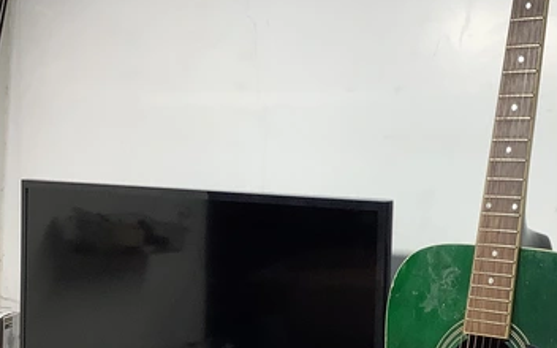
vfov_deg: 18.5
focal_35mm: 70
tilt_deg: -5.2
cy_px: 270
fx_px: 1063
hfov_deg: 28.8
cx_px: 440
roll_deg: -3.7
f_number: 2.4
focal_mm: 3.3
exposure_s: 1/60
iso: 50
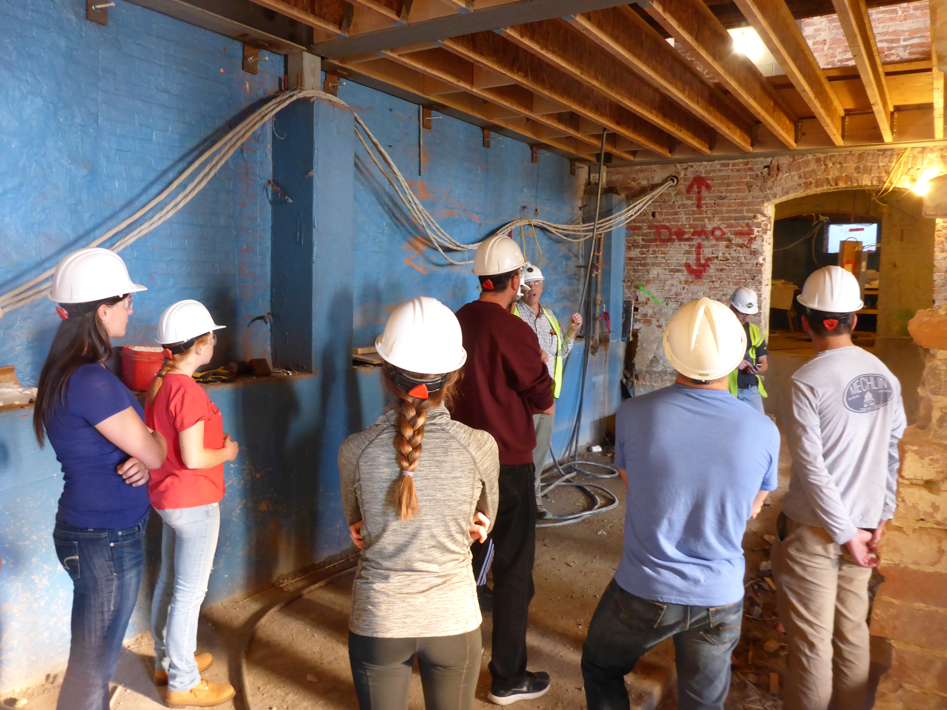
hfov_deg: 63.4
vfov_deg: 49.7
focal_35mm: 28
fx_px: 766
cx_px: 474
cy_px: 355
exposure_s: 1/10
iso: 400
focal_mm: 4.9
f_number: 3.3
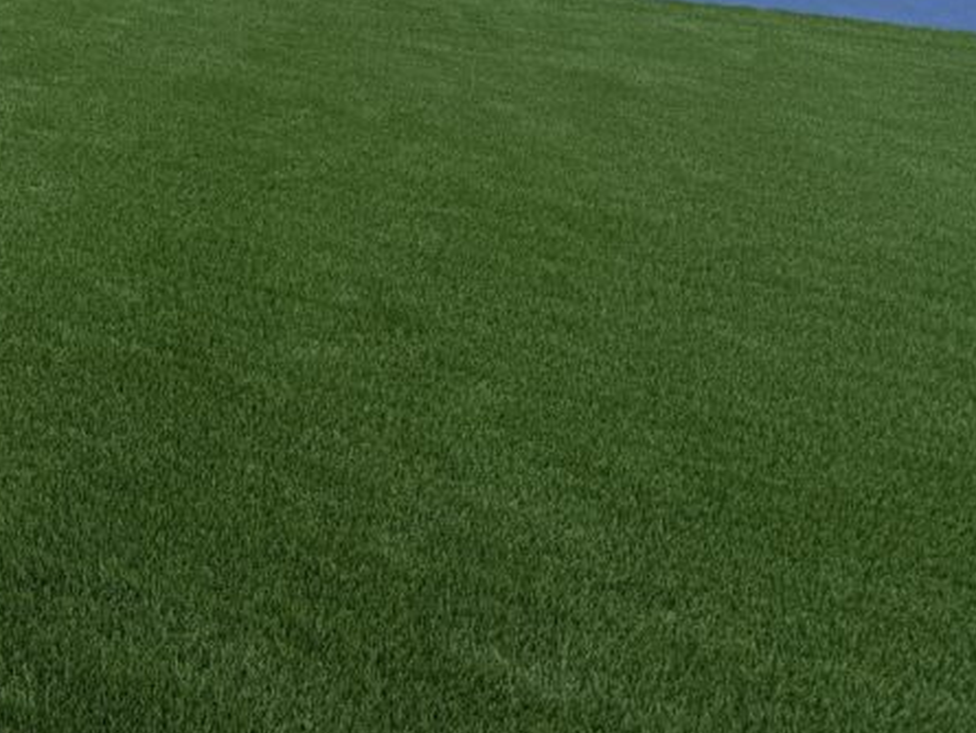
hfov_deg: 23.5
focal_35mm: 69
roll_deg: -3.6
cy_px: -250
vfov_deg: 19.5
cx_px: -419
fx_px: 1946
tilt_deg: -3.5
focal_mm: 6.76
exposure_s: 1/1493
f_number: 1.78
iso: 80
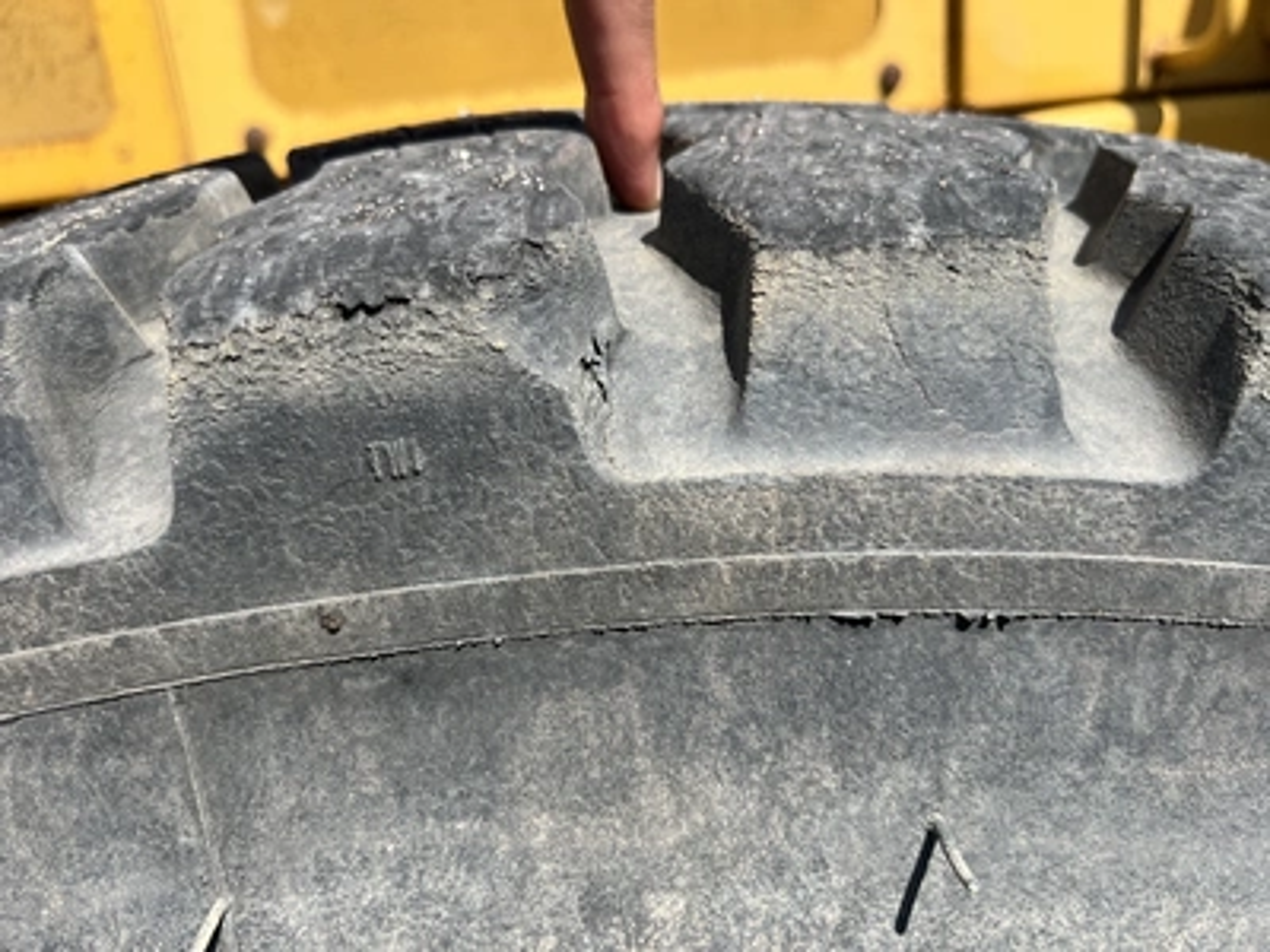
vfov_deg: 53.1
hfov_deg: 67.3
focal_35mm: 26
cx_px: 635
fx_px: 954
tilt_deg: -20.0
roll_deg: +4.1
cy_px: 476
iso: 50
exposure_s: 1/2309
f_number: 1.6
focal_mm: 5.1
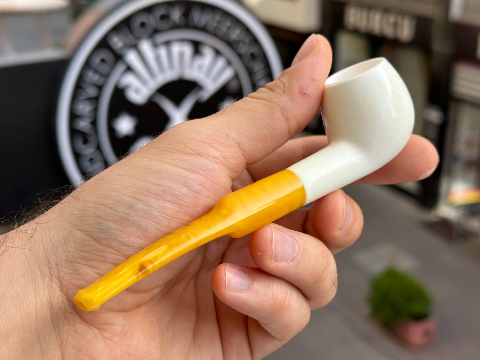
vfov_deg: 30.3
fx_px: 666
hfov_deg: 39.7
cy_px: 180
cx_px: 240
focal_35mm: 48
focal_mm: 6.86
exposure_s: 1/714
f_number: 1.78
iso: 64
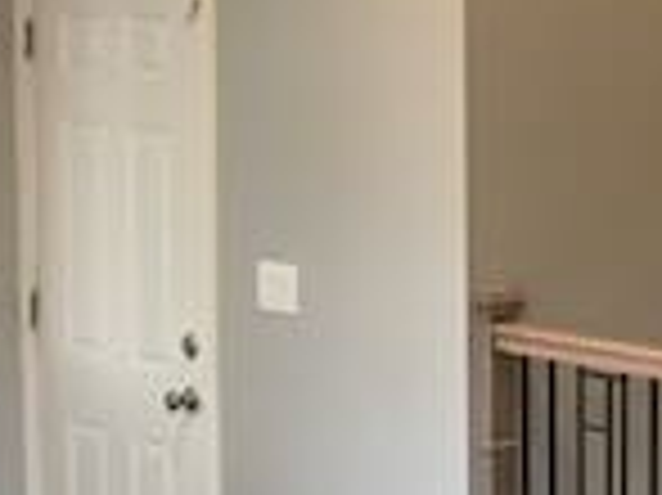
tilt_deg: -5.2
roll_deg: -0.7
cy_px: 194
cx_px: 1297
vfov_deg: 11.7
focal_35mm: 126
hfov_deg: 13.5
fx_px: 2408
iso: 100
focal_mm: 4.15
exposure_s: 1/15
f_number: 2.2
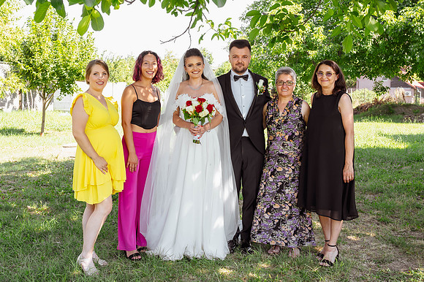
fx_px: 528
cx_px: 191
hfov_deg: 43.7
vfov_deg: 29.8
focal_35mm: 45
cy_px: 101
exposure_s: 1/200
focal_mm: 33
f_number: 7.1
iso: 640
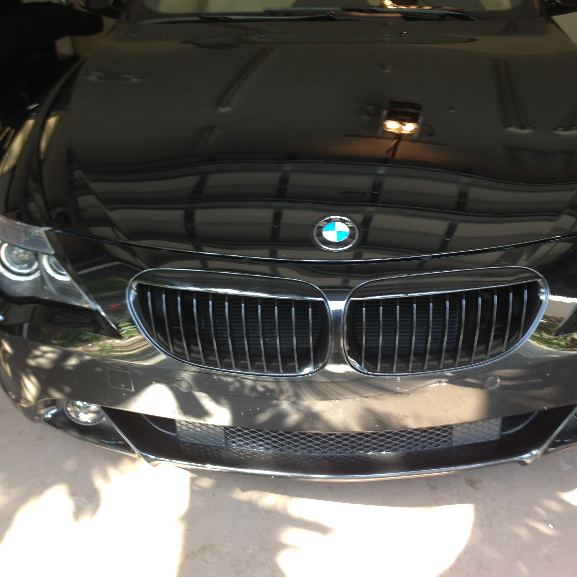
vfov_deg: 42.8
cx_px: 334
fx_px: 735
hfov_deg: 42.7
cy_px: 289
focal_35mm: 39
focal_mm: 4.13
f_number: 2.4
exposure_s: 1/24
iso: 50
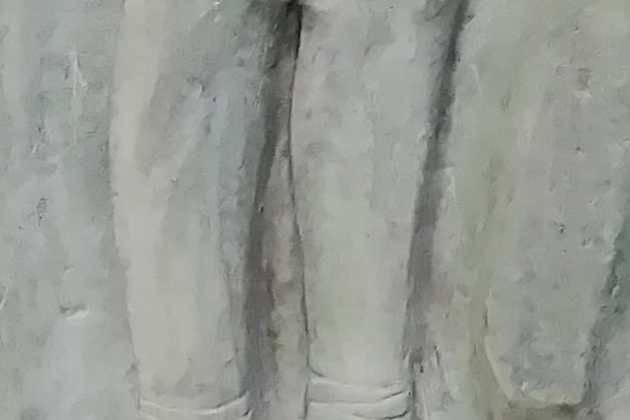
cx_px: 1603
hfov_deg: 9.9
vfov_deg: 7.3
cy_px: -605
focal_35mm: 177
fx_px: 3097
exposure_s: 1/288
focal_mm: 3.46
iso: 50
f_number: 2.2
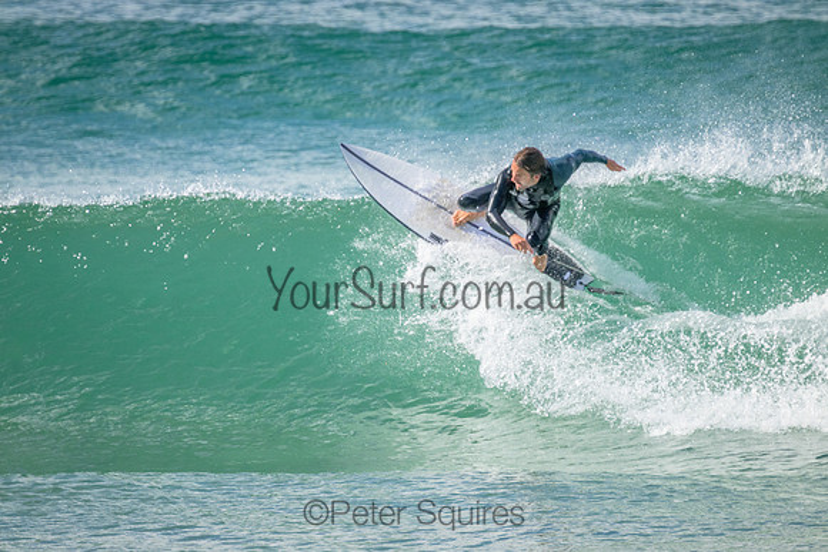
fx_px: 18403
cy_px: 276
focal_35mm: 800
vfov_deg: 1.7
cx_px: 414
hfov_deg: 2.6
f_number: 11
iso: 3200
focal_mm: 800
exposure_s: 1/1250
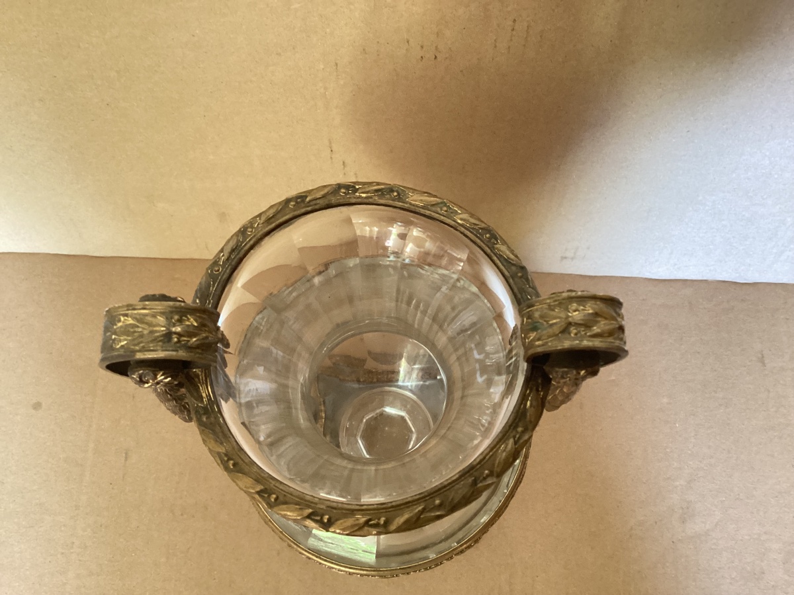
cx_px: 397
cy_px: 298
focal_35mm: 31
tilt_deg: -72.9
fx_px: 711
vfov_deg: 45.4
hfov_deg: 58.4
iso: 400
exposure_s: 1/25
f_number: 2.4
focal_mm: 3.3
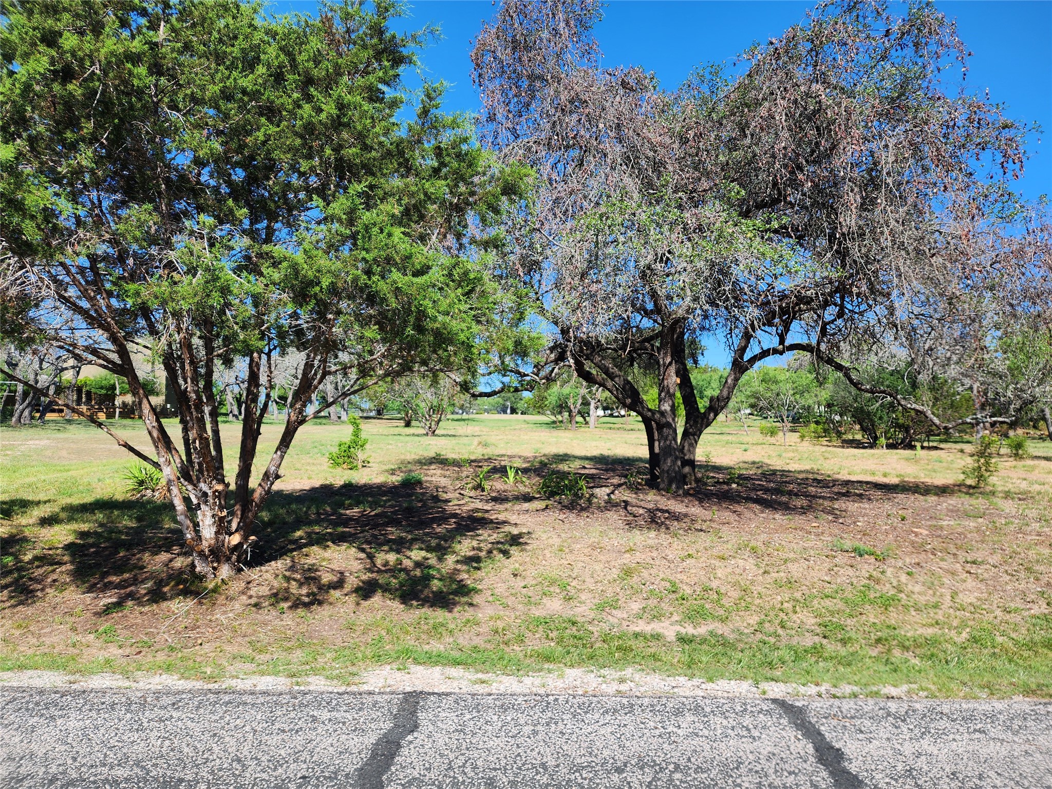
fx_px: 699
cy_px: 394
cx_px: 526
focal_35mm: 23
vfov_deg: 58.9
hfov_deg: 73.9
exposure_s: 1/681
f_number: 1.8
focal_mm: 6.4
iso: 12
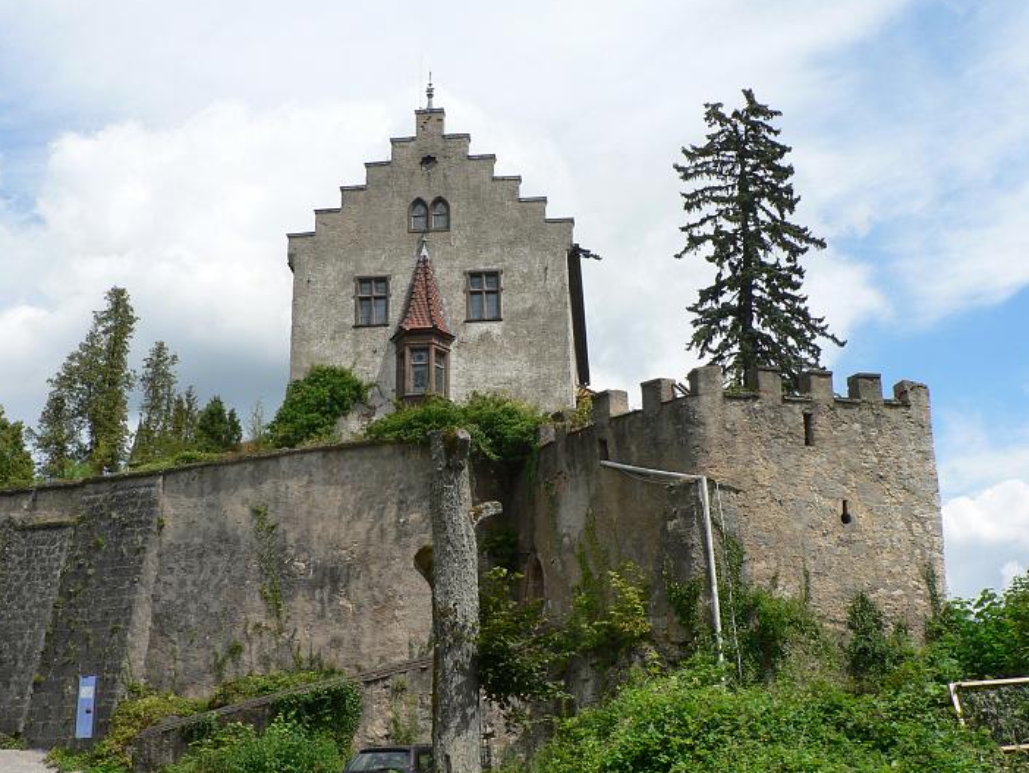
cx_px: 456
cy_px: 406
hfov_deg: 45.7
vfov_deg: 35.1
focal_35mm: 41
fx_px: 1219
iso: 80
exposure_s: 1/500
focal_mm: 6
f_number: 5.6
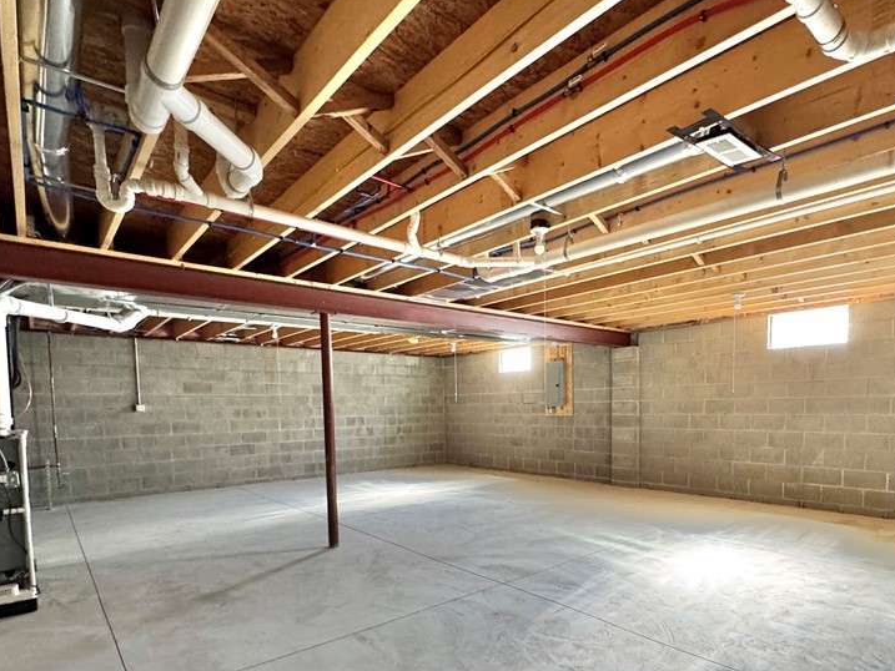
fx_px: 517
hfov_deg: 81.5
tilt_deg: -4.1
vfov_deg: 64.4
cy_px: 443
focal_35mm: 20
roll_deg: +1.0
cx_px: 494
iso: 320
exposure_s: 1/60
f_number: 2.2
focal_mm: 2.22
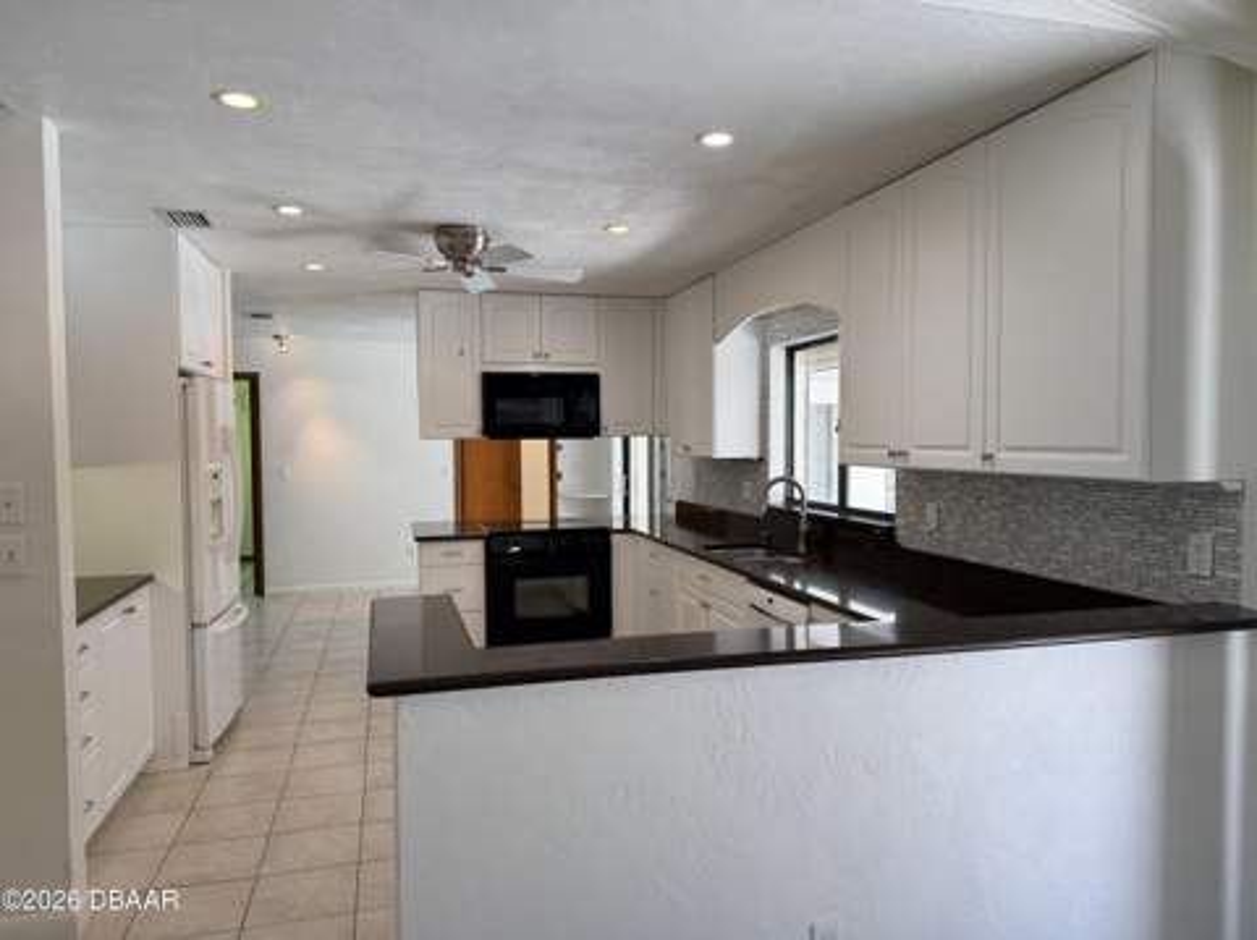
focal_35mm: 24
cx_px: 628
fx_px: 871
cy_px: 470
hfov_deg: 71.7
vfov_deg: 56.7
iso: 100
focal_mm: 6.76
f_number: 1.78
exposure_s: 1/120
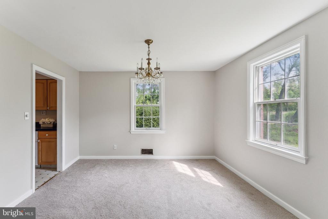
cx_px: 164
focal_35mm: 14
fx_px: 128
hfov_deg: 104.2
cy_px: 110
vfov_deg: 81.3
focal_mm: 14
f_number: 9
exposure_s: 1/13
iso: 250
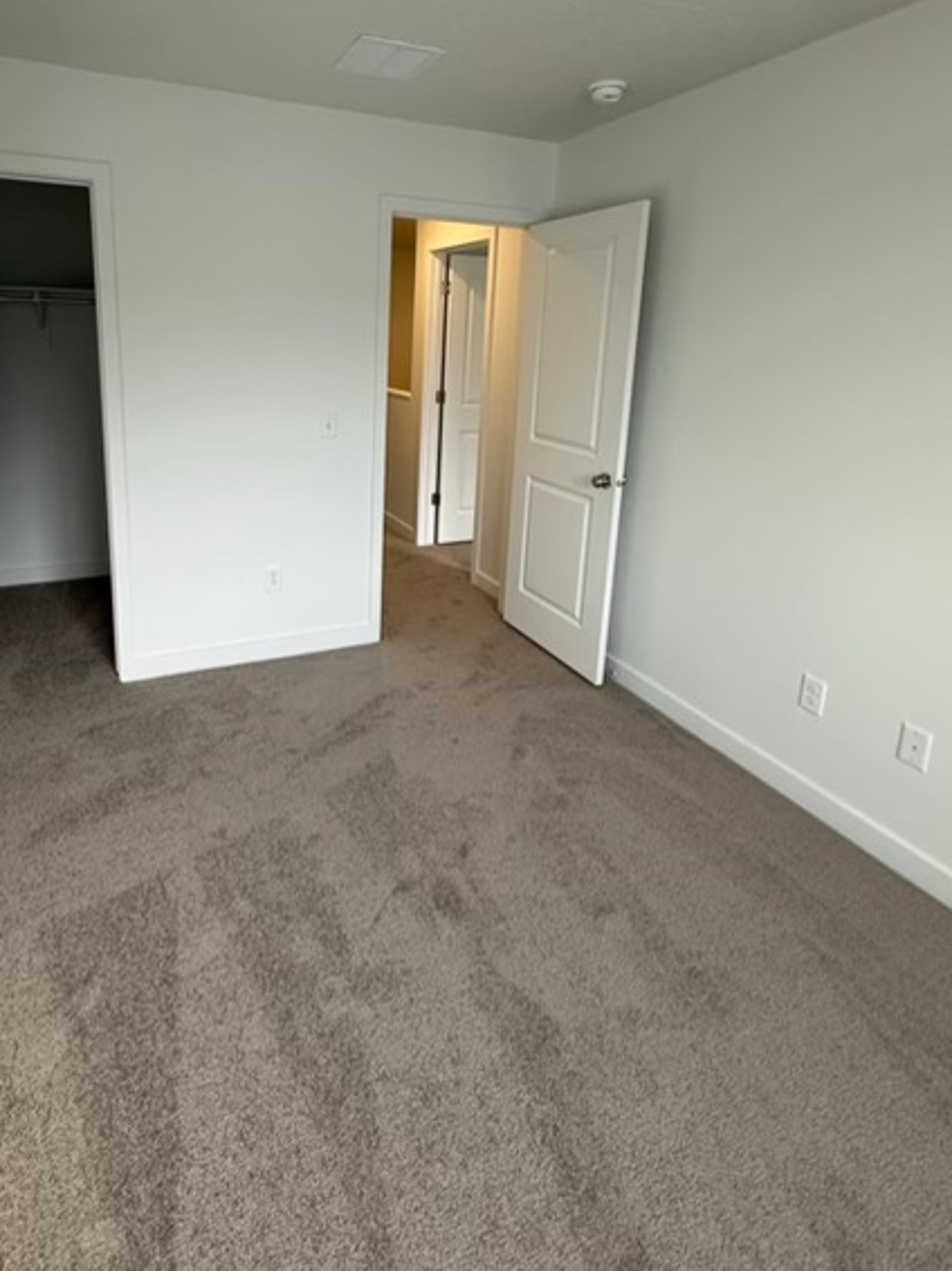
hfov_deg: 67.9
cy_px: 476
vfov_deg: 83.1
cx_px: 377
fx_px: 697
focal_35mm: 19
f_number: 2.2
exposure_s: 1/99
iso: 125
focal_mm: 2.22
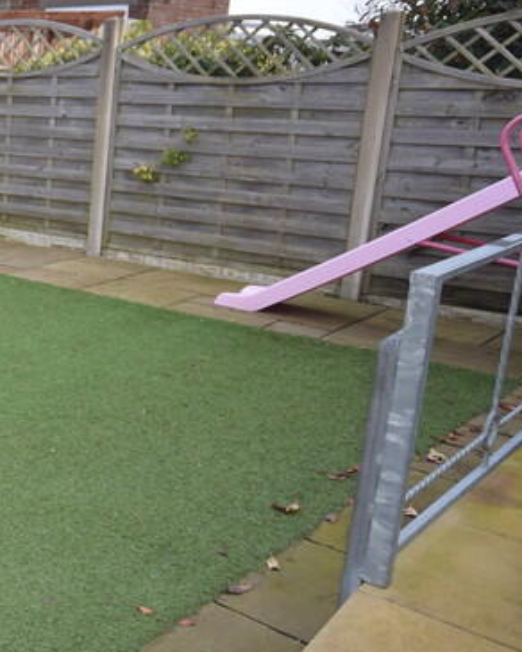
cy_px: 288
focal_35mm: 51
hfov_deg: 23.6
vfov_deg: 36.4
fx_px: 991
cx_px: -257
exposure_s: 1/160
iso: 100
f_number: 6.3
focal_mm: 13
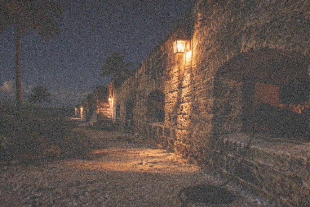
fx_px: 405
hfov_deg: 41.9
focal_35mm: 47
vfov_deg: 28.6
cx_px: 155
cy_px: 104
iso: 6400
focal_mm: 47
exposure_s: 1/80
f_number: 5
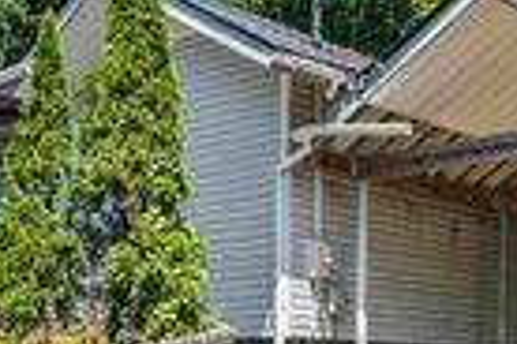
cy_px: 380
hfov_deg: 26.6
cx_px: 296
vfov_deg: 17.3
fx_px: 1091
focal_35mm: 76
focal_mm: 21
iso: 200
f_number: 9
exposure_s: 1/60
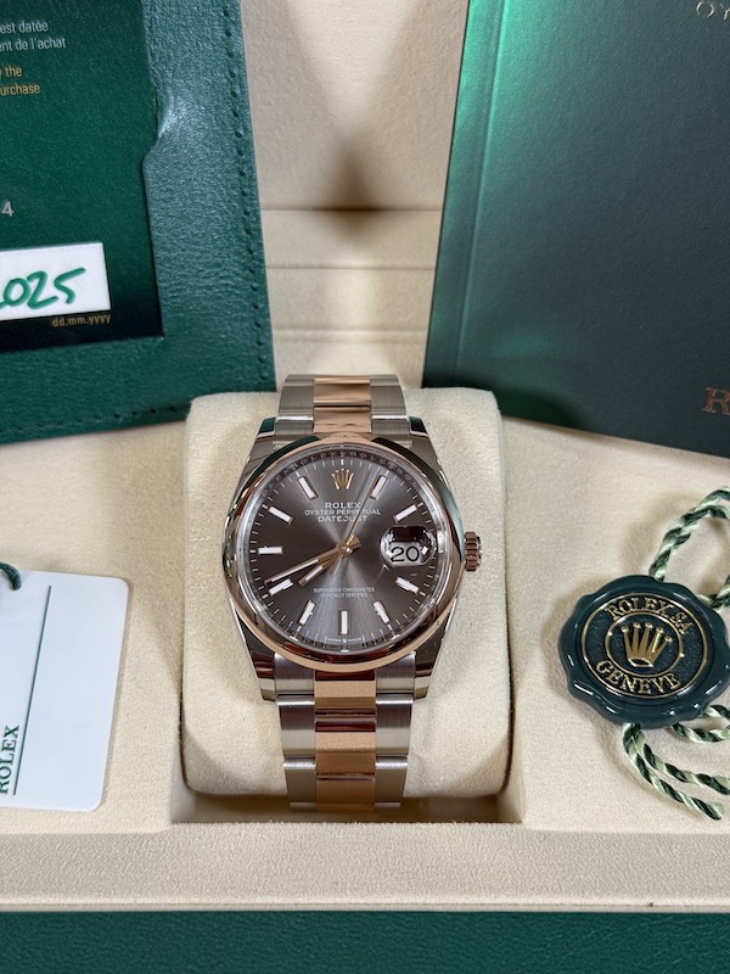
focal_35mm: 48
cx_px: 365
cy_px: 487
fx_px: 1350
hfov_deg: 30.3
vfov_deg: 39.7
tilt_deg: -49.5
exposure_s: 1/60
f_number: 1.78
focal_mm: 6.76
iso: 50
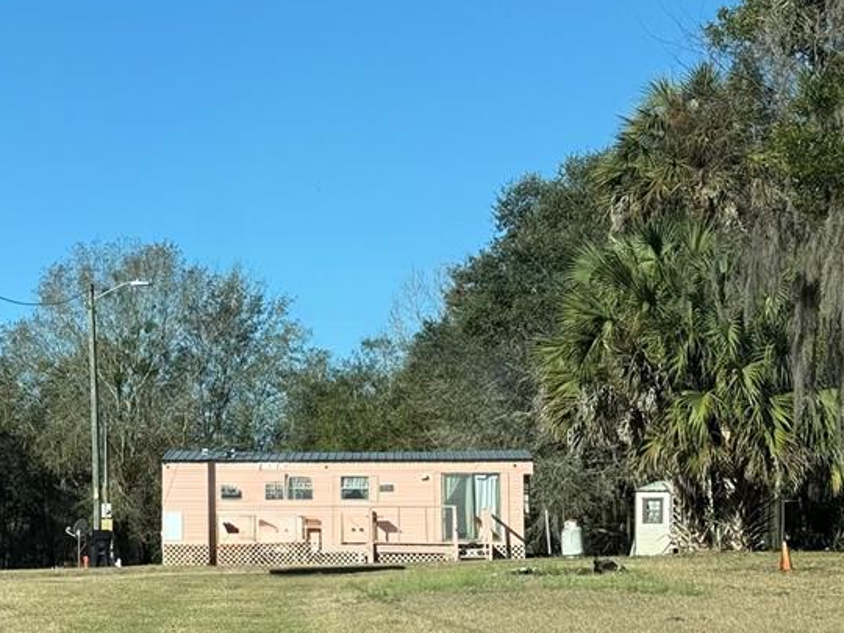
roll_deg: +0.0
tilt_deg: +3.4
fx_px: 2219
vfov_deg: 16.2
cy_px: 456
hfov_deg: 21.0
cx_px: 64
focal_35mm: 91
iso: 64
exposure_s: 1/2865
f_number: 1.78
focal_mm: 6.76
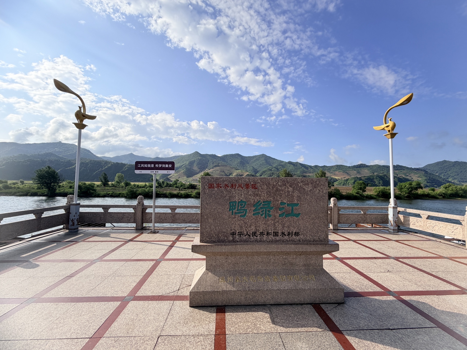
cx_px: 234
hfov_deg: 102.1
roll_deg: -1.0
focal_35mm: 14
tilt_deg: +4.4
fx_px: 189
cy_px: 175
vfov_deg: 85.7
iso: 32
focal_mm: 2.22
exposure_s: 1/914
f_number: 2.2
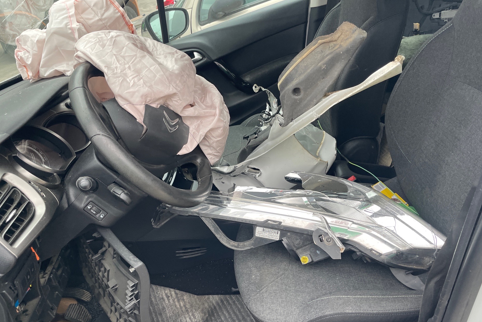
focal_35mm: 28
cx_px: 241
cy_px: 185
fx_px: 375
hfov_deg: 65.5
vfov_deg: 46.3
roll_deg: +6.0
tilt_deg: -29.7
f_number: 1.6
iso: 100
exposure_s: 1/121
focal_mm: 4.2
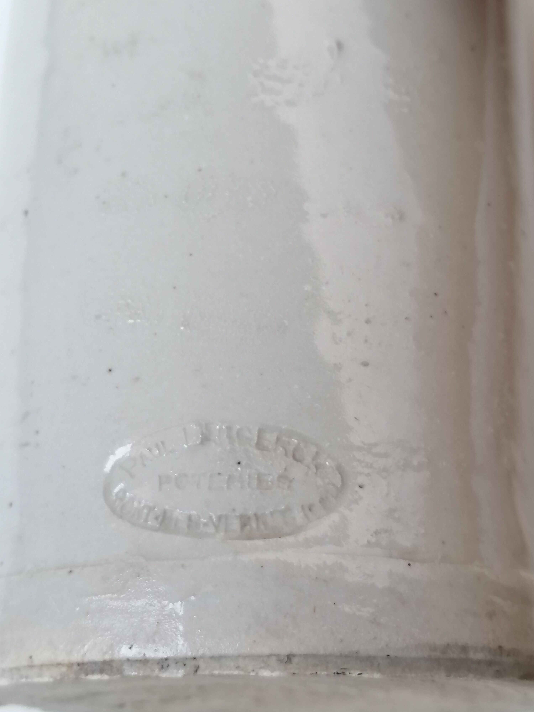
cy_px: 356
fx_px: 1111
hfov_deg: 27.0
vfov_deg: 35.5
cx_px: 267
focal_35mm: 54
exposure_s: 1/60
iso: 200
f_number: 1.8
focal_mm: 4.75
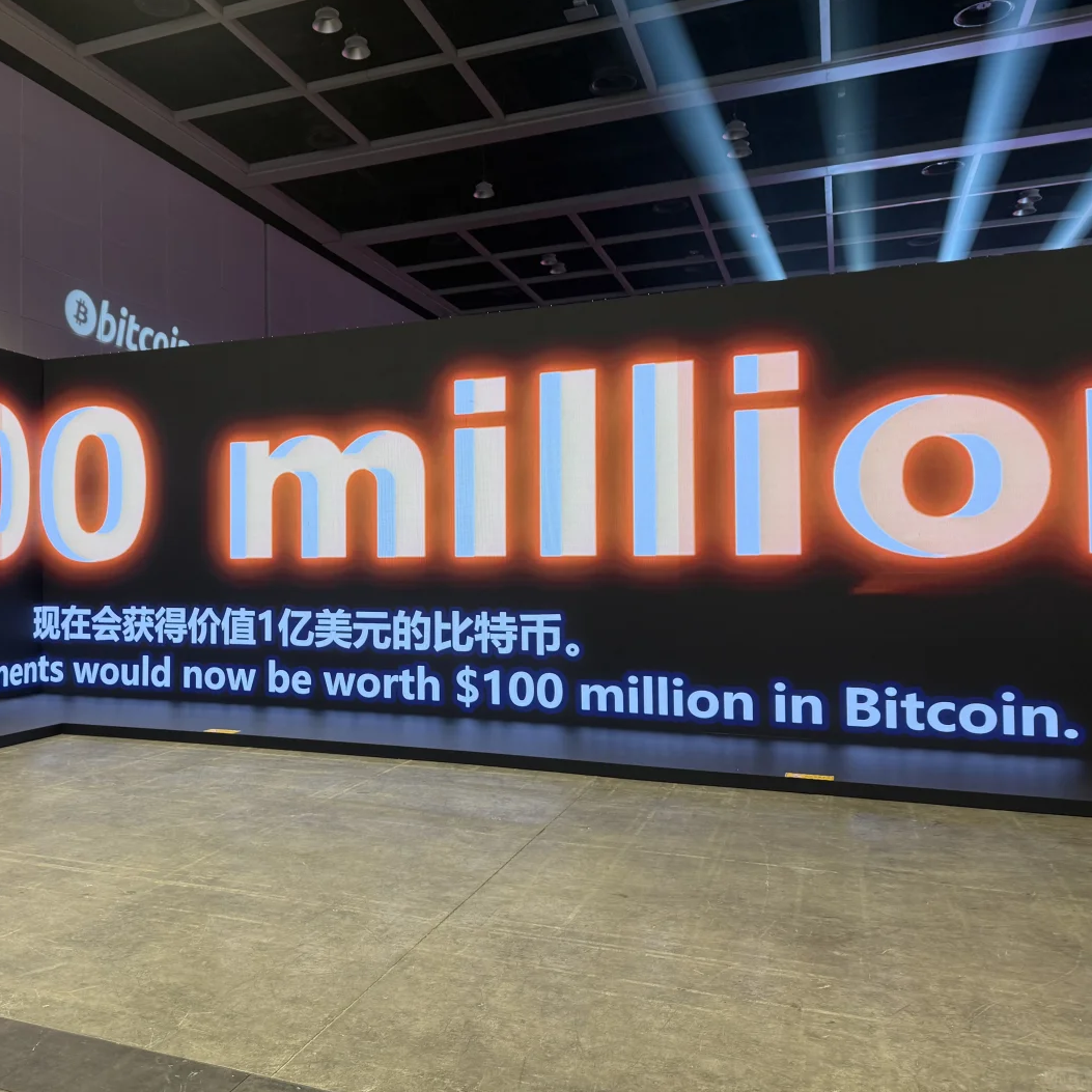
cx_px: 361
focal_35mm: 29
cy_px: 542
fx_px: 1035
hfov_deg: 54.5
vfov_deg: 55.6
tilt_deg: +1.8
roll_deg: +2.6
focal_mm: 6.76
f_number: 1.78
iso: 160
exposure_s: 1/96
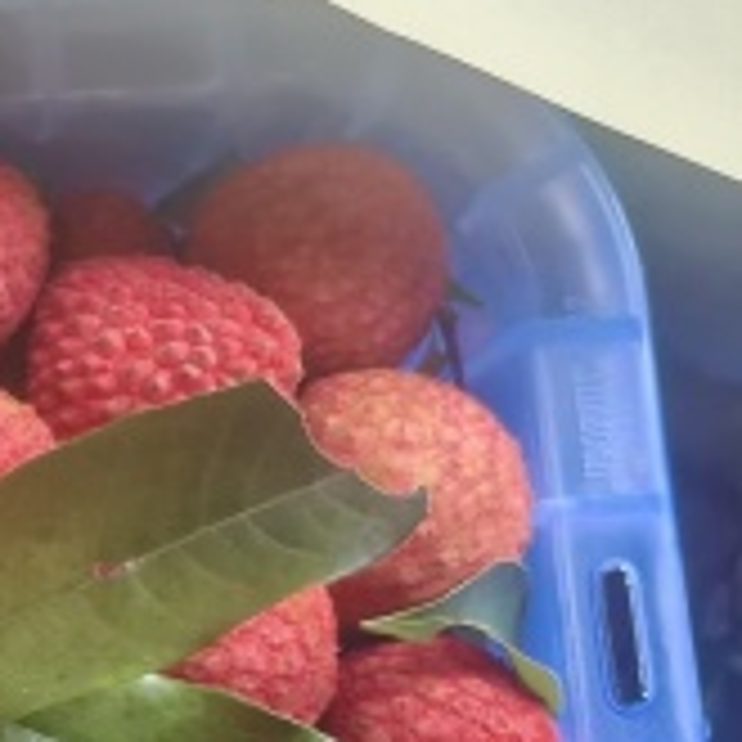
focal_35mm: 154
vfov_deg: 11.3
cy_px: 650
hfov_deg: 10.1
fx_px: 3735
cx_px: -935
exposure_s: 1/167
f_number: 2
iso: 160
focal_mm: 5.75
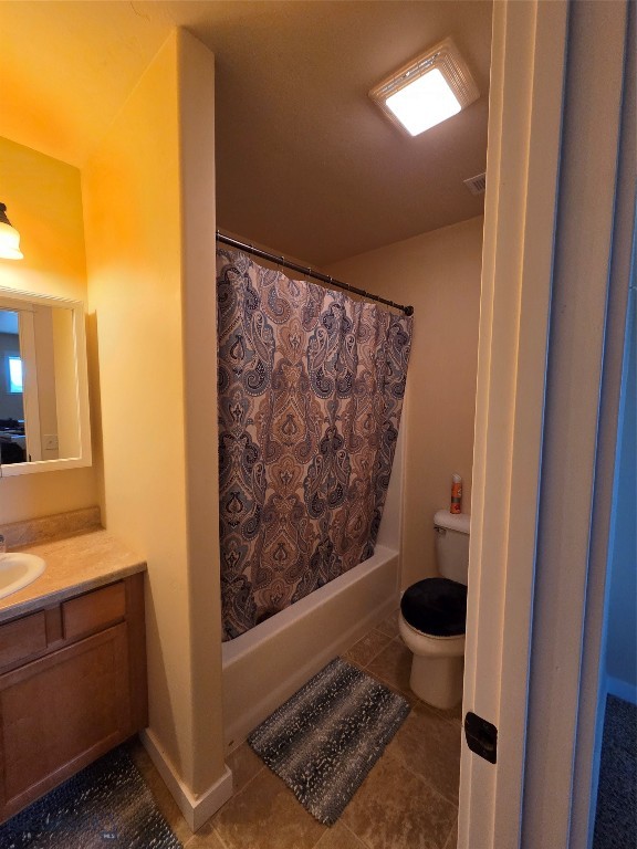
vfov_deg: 106.2
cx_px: 318
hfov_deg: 89.9
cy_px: 424
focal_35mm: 13
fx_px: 319
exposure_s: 1/60
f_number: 2.2
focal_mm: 2.2
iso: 250
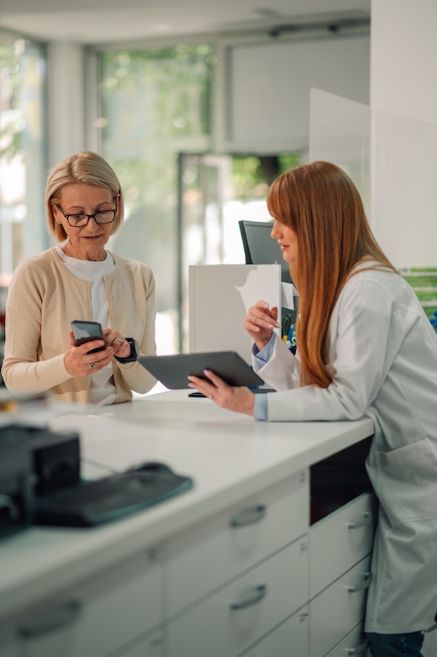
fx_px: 1550
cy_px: 328
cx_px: 218
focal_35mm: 85
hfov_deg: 16.0
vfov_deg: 23.9
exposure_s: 1/500
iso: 250
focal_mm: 85
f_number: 1.8
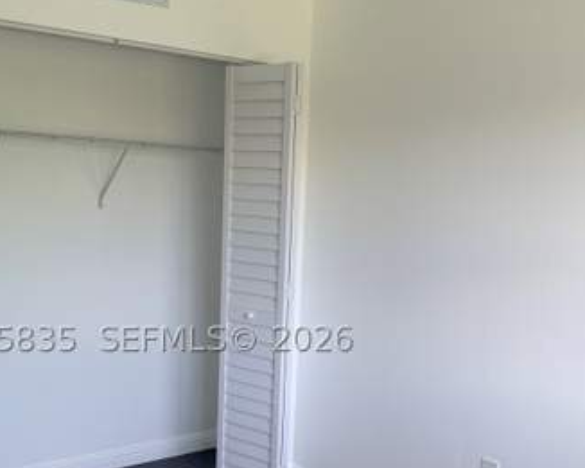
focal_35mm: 46
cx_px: 310
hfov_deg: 40.3
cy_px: 339
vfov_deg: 32.3
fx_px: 797
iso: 80
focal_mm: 6.76
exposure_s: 1/121
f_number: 1.78
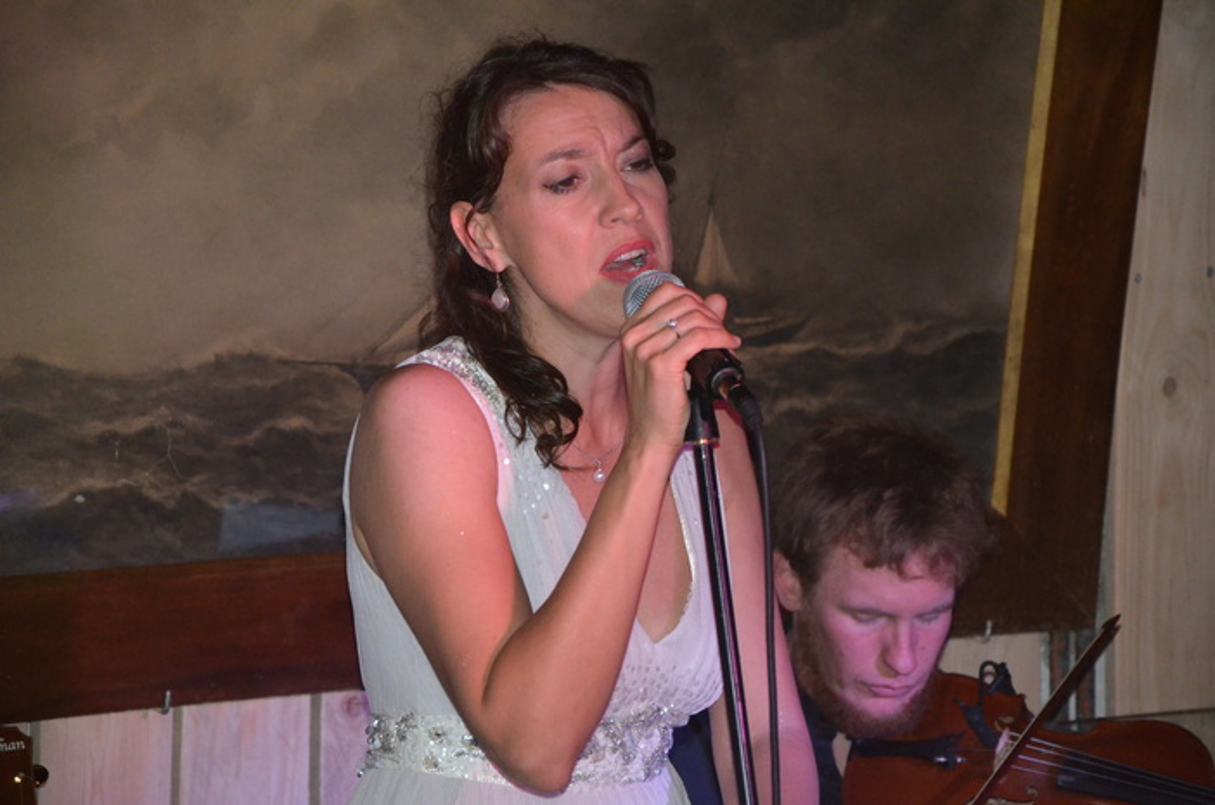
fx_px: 5305
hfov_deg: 13.1
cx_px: 608
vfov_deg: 8.7
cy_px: 402
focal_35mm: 158
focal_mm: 105
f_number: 5.6
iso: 3200
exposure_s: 1/60
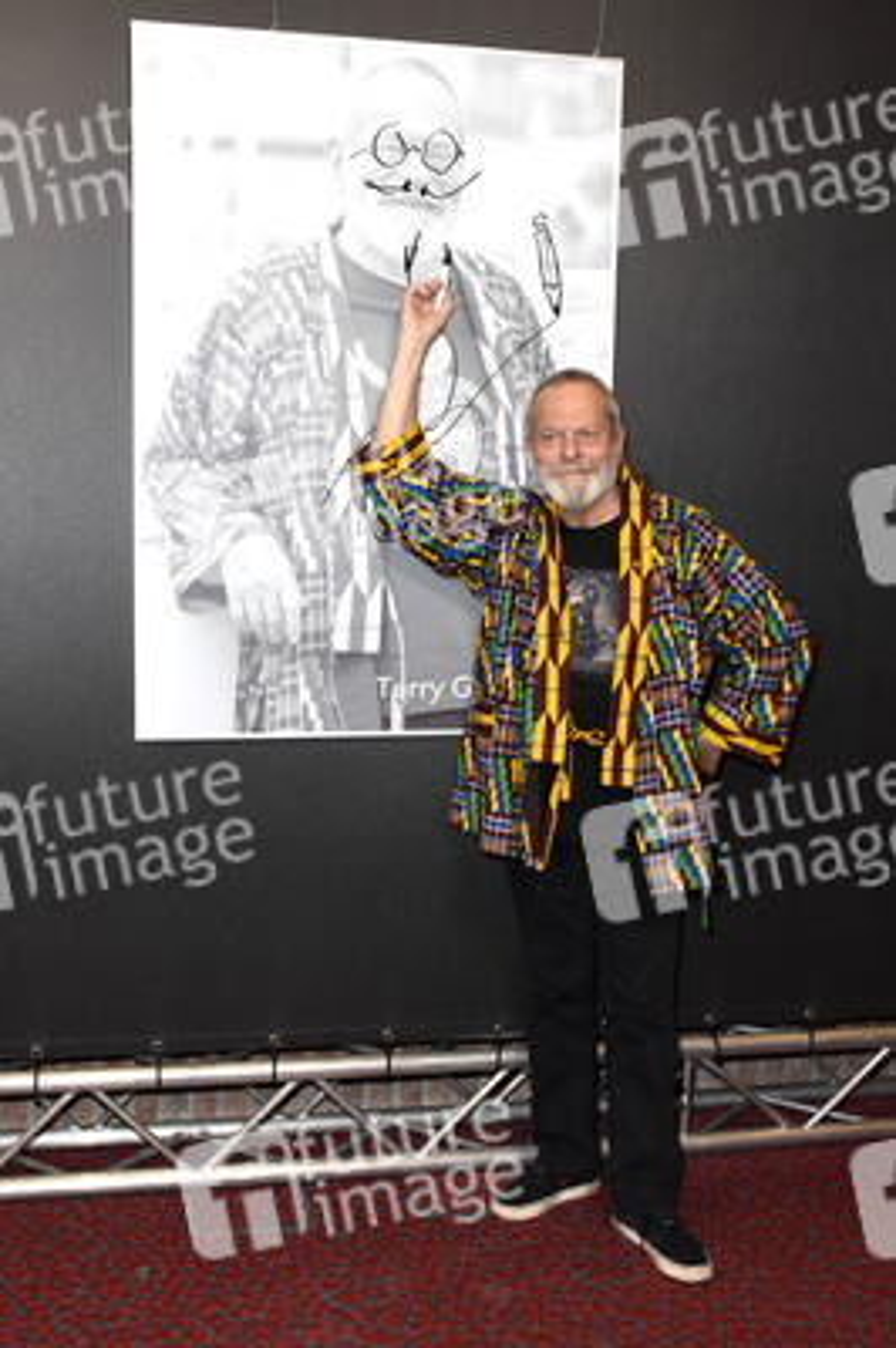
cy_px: 674
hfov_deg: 39.9
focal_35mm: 33
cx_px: 448
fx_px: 1234
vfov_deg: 57.3
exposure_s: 1/160
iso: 1250
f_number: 6.3
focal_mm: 22
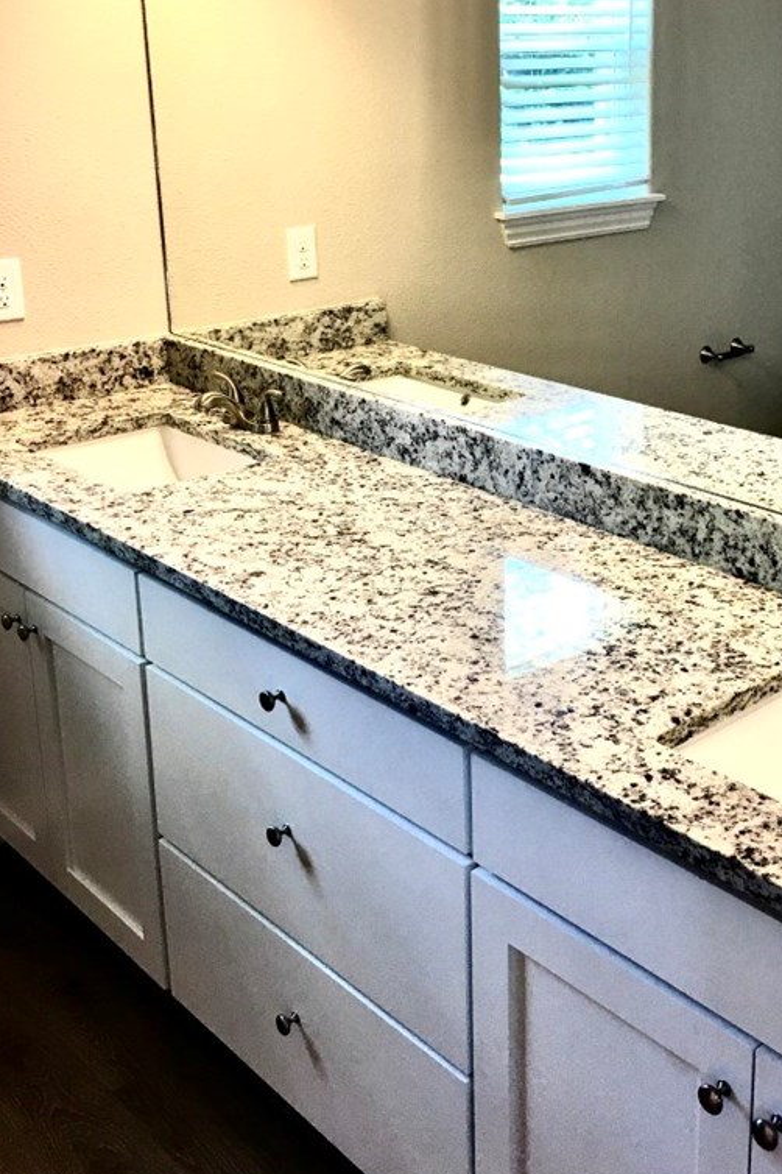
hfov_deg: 32.0
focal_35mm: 41
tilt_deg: -14.2
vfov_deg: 46.9
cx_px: 586
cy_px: 423
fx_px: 1336
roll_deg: -0.6
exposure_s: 1/30
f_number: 2.2
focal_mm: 4.15
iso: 32
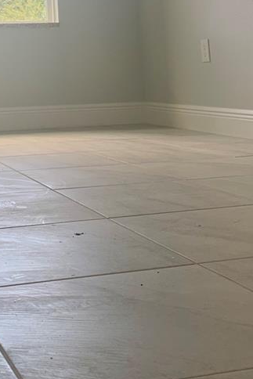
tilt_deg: +8.2
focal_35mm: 67
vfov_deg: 28.0
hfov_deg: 19.8
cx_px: 5
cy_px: -13
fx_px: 706
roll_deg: +1.2
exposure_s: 1/120
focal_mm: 4.25
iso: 64
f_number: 1.8
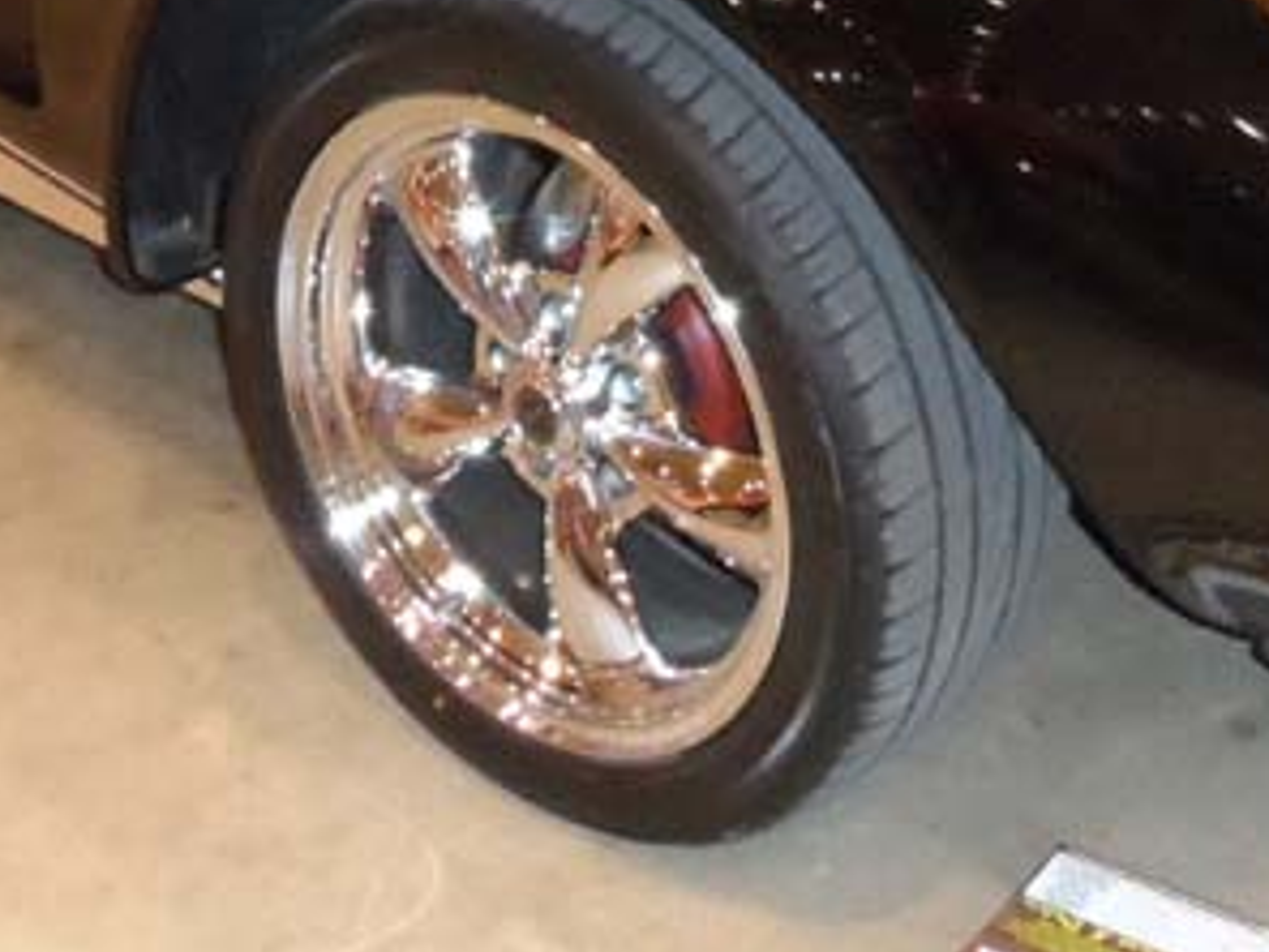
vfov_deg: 16.4
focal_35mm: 83
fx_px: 3043
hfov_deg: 23.5
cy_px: -412
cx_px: 502
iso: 640
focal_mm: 4
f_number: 3.2
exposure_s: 1/30
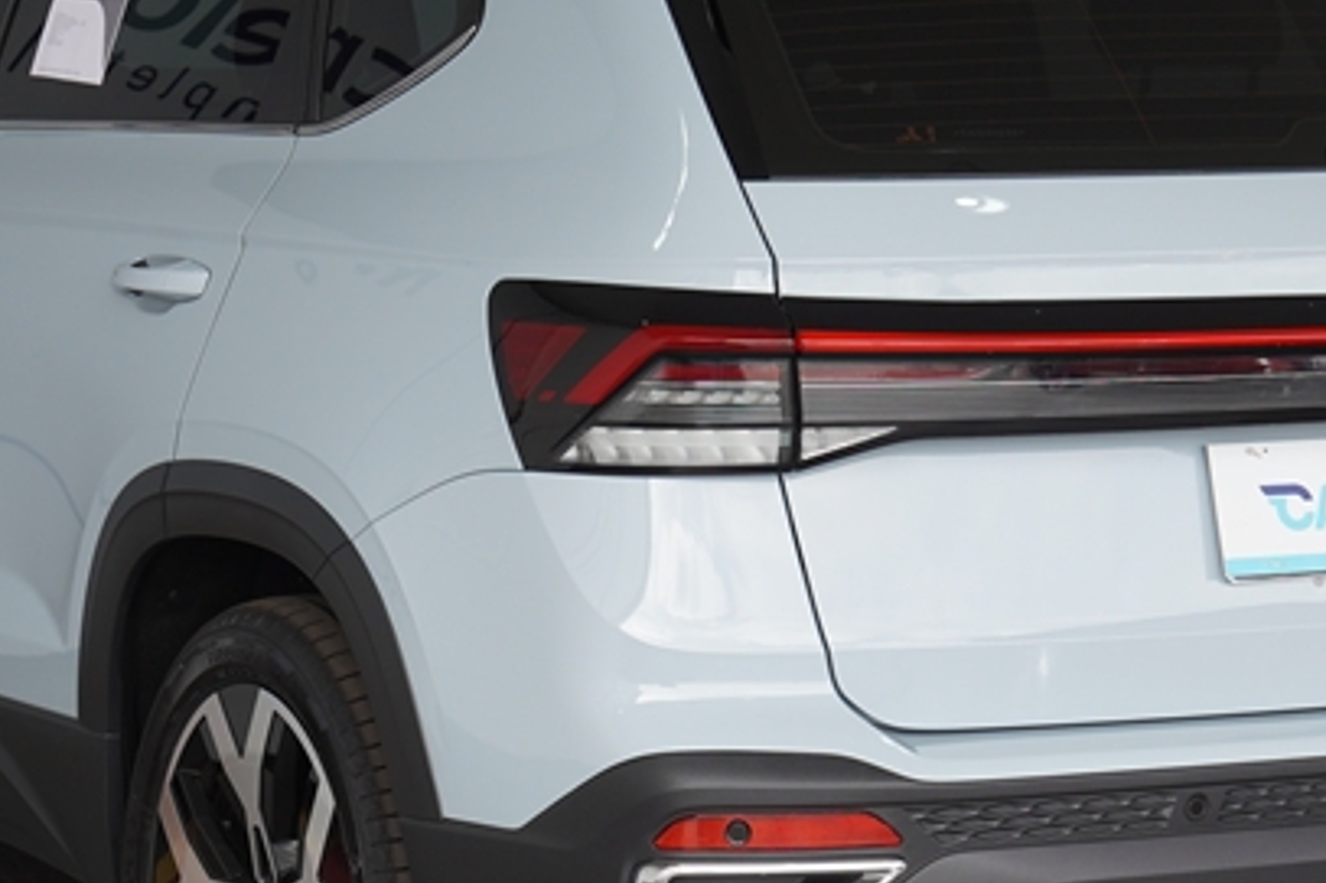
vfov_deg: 10.1
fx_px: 5007
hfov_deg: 15.1
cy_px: 428
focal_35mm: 136
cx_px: 704
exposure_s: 1/160
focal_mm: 36
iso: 100
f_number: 4
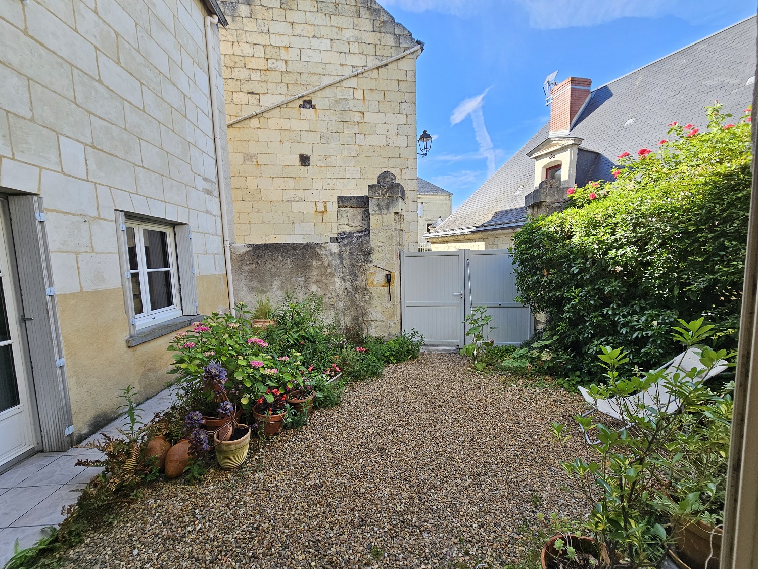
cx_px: 379
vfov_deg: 89.9
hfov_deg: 106.2
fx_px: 285
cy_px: 284
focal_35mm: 13
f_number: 2.2
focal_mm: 2.2
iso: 50
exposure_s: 1/257
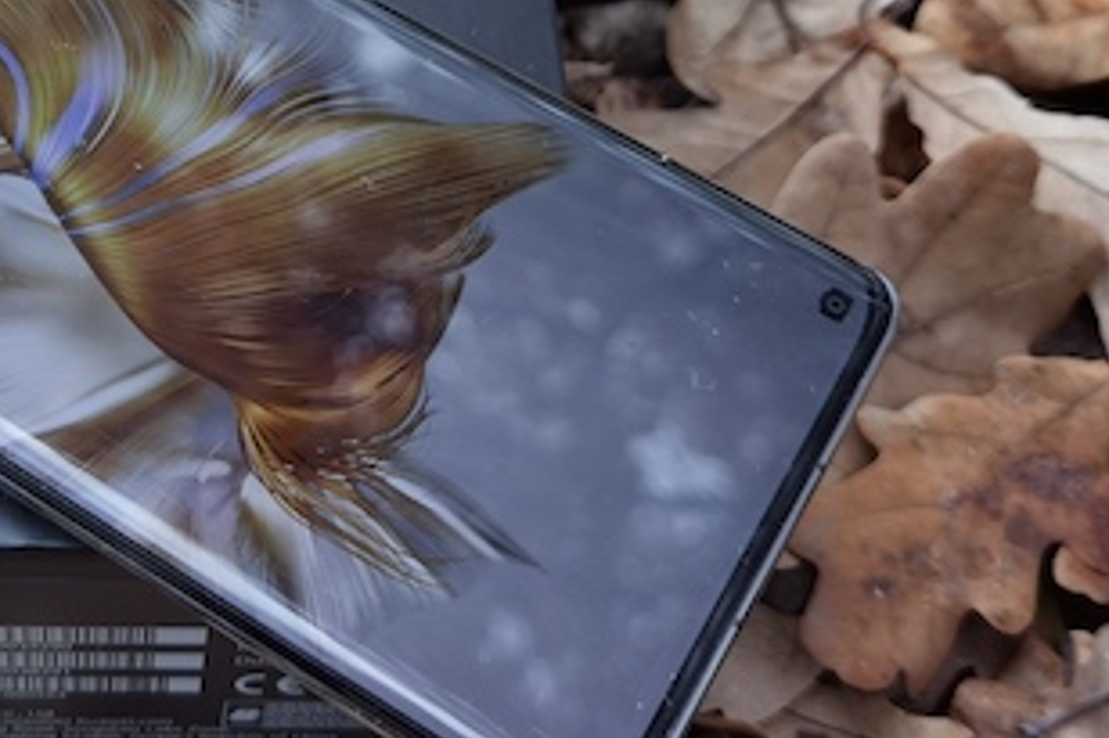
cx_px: 157
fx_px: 2063
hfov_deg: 29.1
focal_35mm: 67
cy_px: 95
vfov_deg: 20.0
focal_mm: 6.71
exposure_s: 1/362
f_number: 1.9
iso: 50
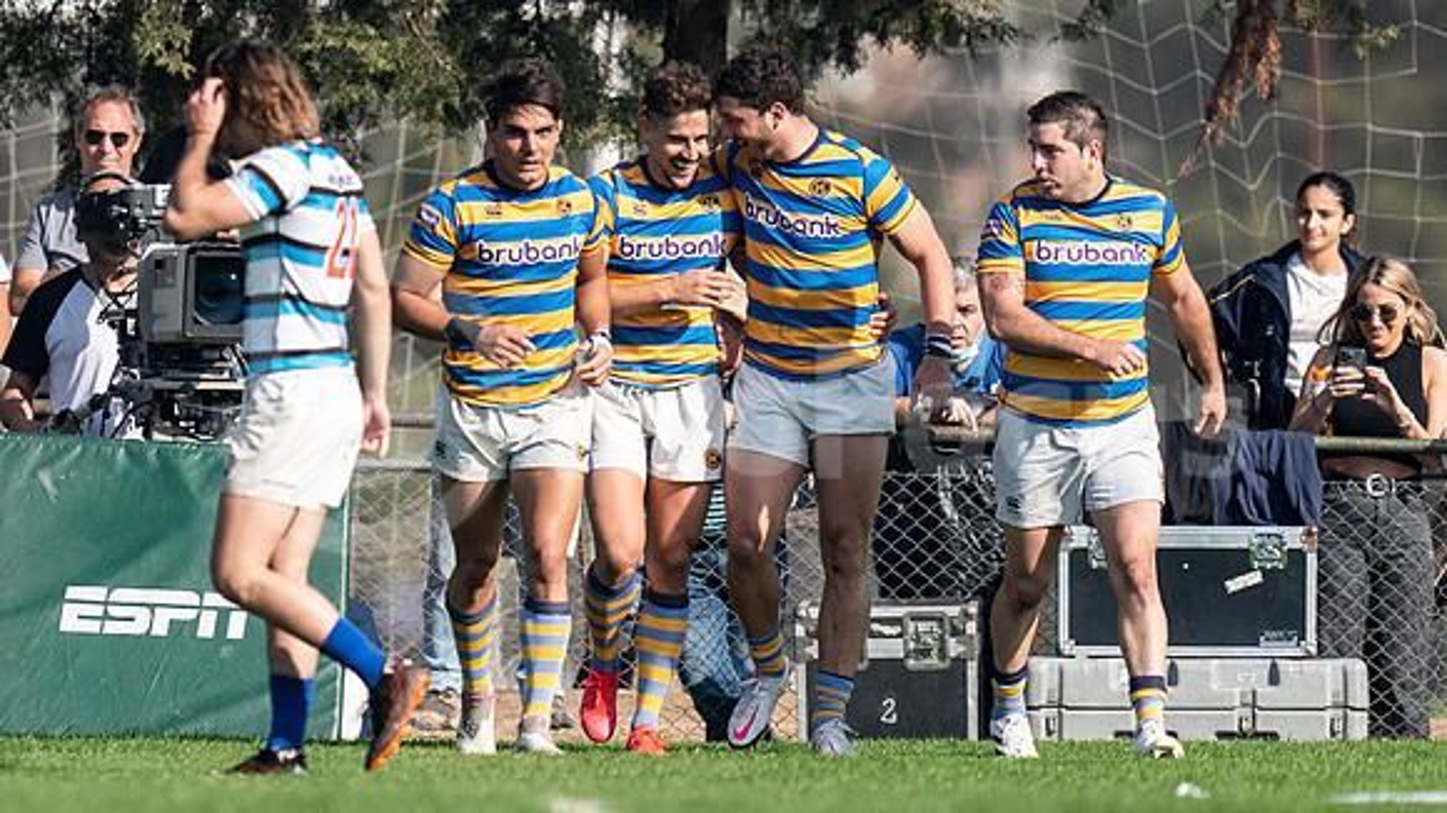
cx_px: 261
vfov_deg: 1.0
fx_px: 45377
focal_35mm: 1183
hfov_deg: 1.8
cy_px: 159
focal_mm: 400
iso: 100
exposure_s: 1/1250
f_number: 2.8
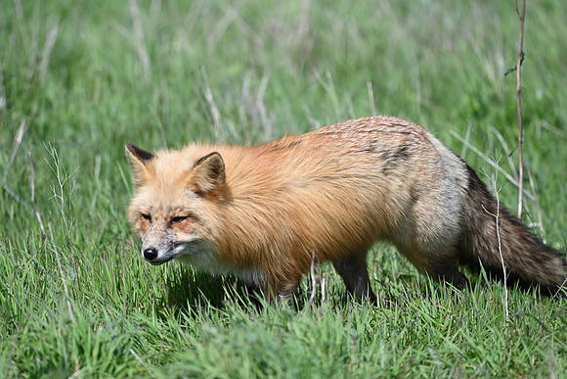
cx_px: 284
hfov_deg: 3.4
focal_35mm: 600
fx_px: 9452
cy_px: 190
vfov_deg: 2.3
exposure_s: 1/500
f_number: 6.3
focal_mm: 600
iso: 125
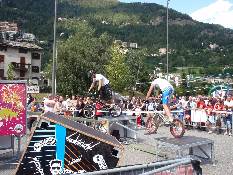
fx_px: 229
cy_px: 88
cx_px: 116
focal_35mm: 34
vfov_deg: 41.8
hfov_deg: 54.0
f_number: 3.5
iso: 64
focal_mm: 6.07
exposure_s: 1/200
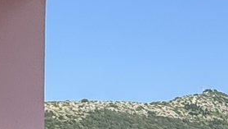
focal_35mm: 112
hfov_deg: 19.1
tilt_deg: +2.2
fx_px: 677
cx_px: 112
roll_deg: -0.5
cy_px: 216
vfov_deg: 10.3
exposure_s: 1/1395
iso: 50
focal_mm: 2.22
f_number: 2.2
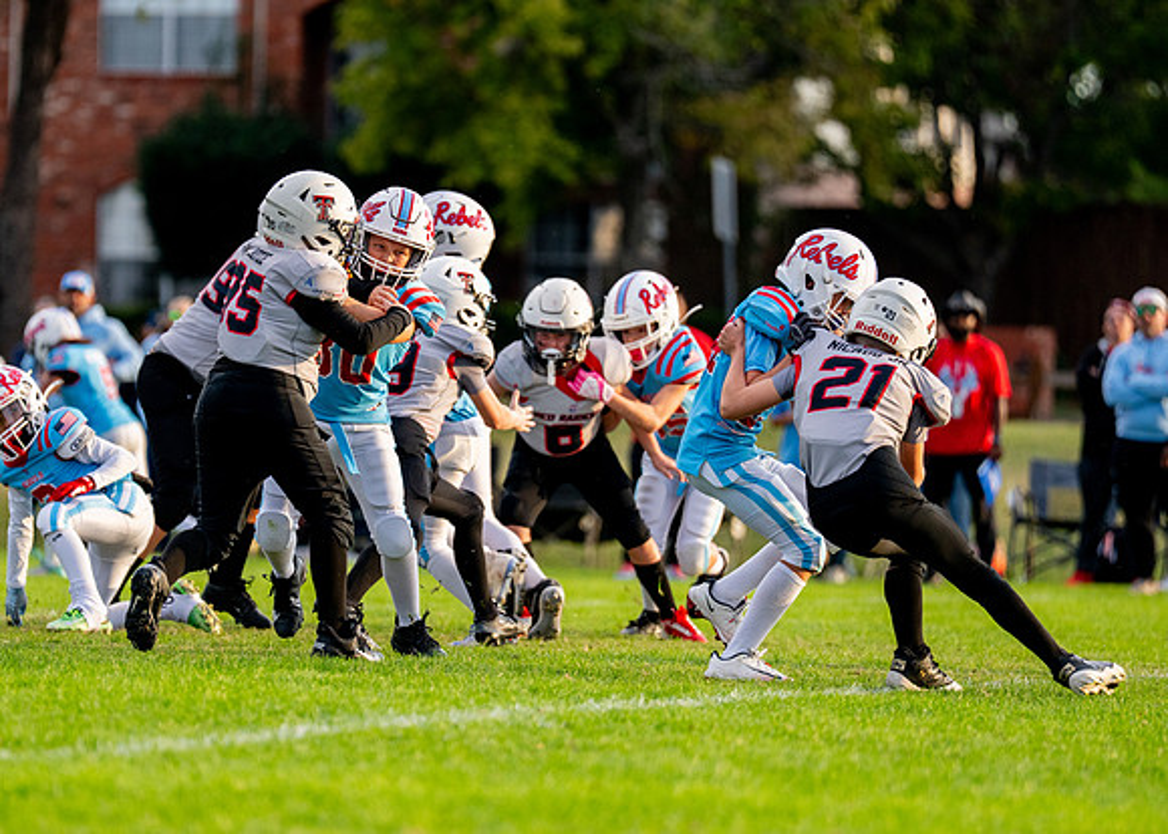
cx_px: 434
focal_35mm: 274
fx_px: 9088
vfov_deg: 5.3
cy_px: 409
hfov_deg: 7.4
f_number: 2.8
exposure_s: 1/2000
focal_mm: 200
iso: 640
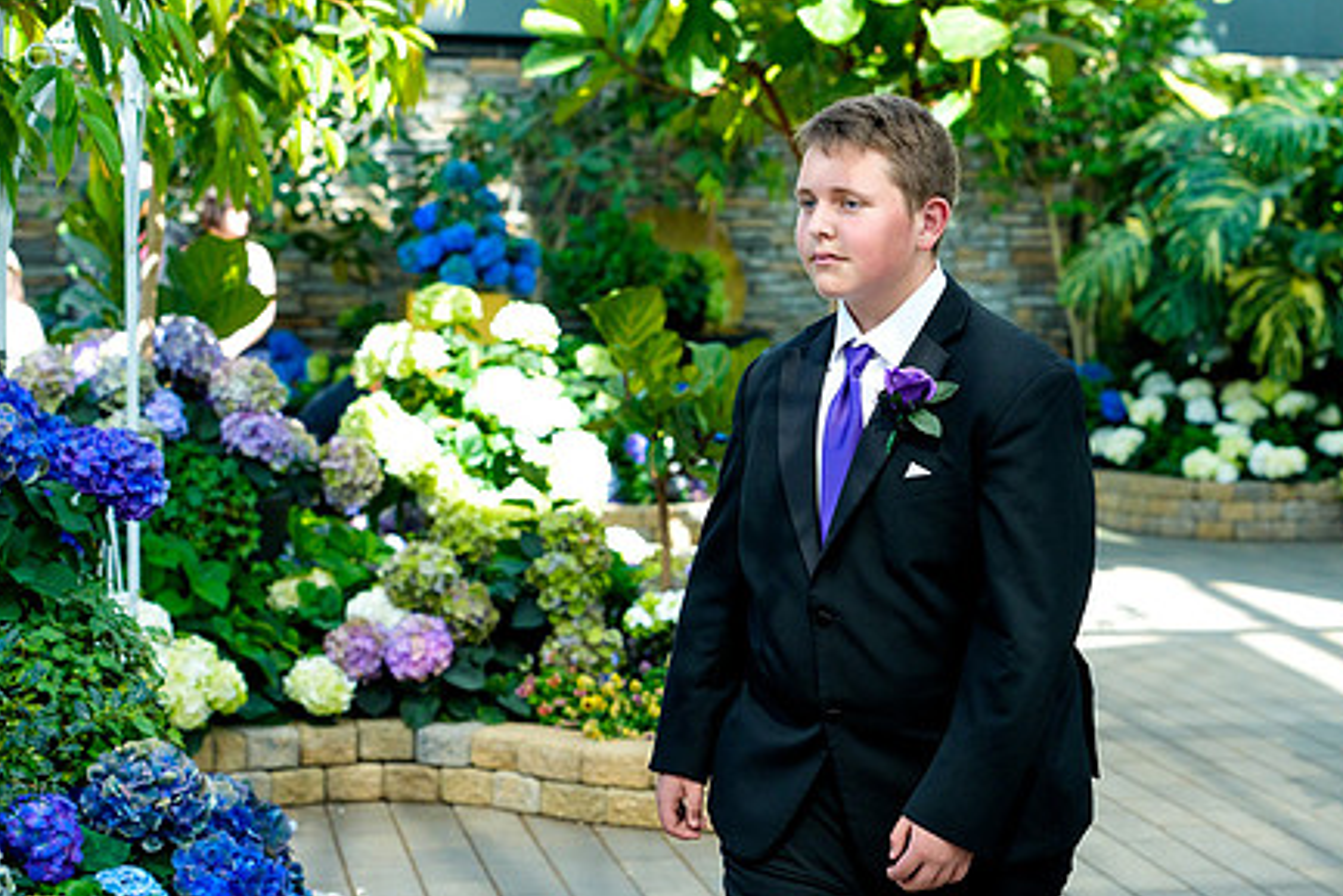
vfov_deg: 20.3
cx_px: 800
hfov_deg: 30.0
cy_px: 529
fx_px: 2500
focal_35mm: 67
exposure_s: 1/2500
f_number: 3.2
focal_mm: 50
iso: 640
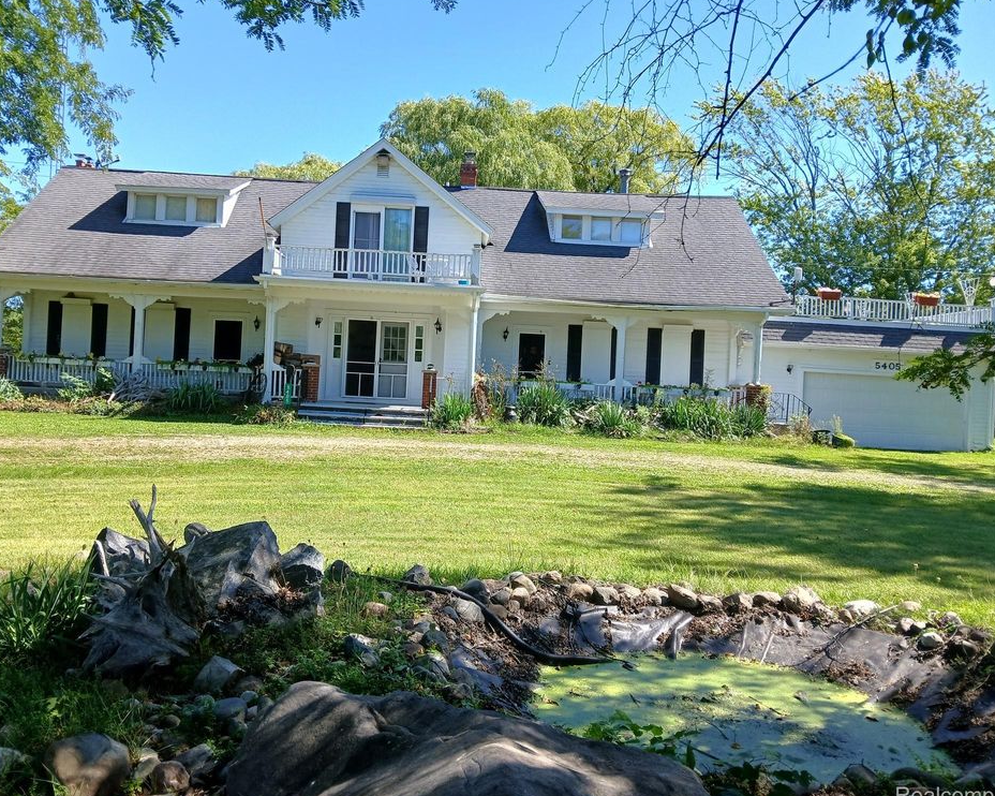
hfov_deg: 62.1
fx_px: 824
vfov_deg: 51.5
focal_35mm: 28
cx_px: 452
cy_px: 399
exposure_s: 1/278
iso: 20
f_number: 1.8
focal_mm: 3.98
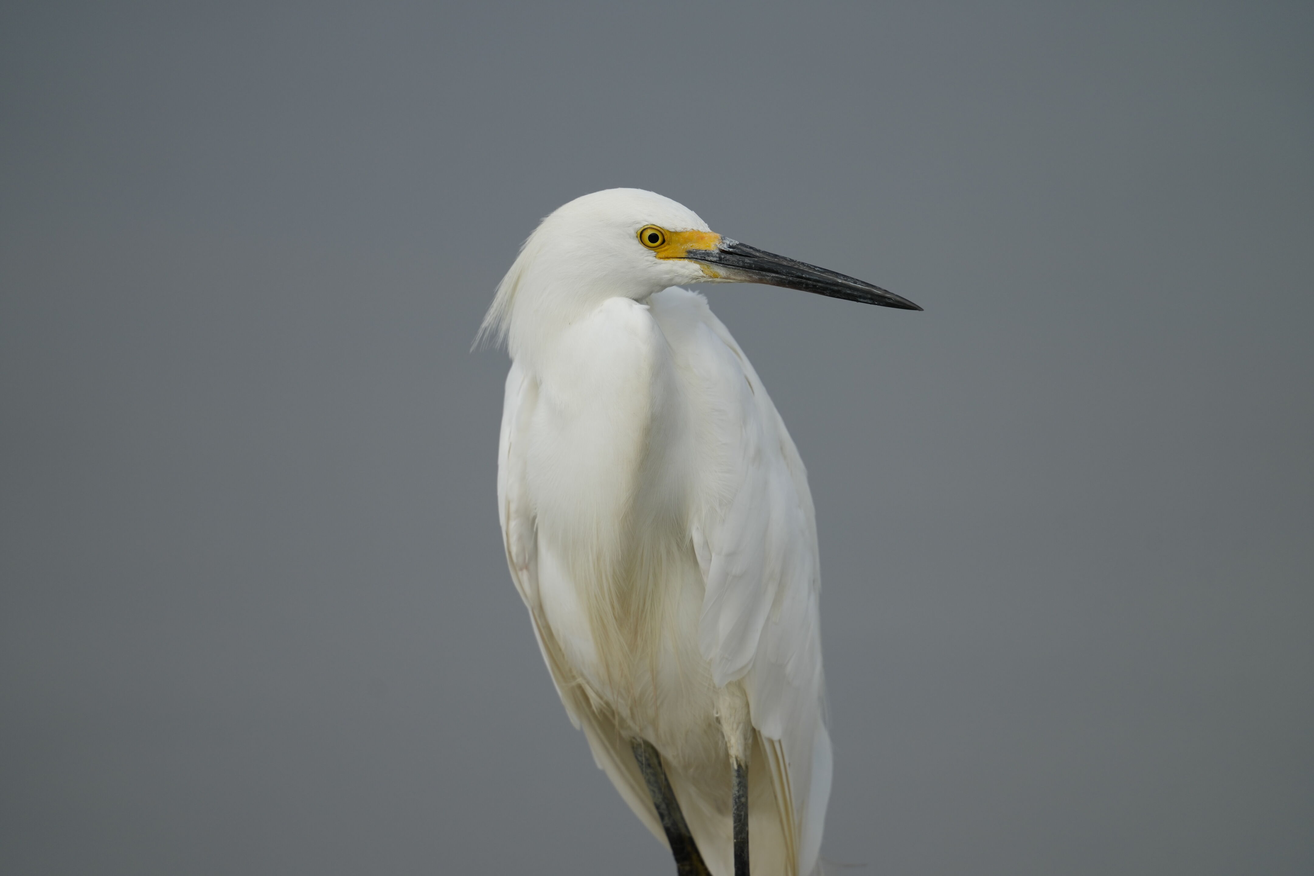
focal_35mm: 600
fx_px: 21898
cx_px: 657
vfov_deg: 2.3
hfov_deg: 3.4
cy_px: 438
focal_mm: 600
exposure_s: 1/1600
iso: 320
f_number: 5.6
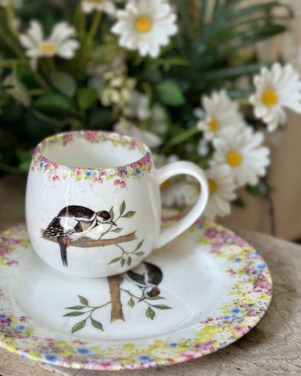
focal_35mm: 52
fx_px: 579
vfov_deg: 36.0
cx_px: 154
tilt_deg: -24.3
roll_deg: -2.4
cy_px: 201
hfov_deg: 29.1
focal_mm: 6.86
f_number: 1.78
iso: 80
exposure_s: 1/219
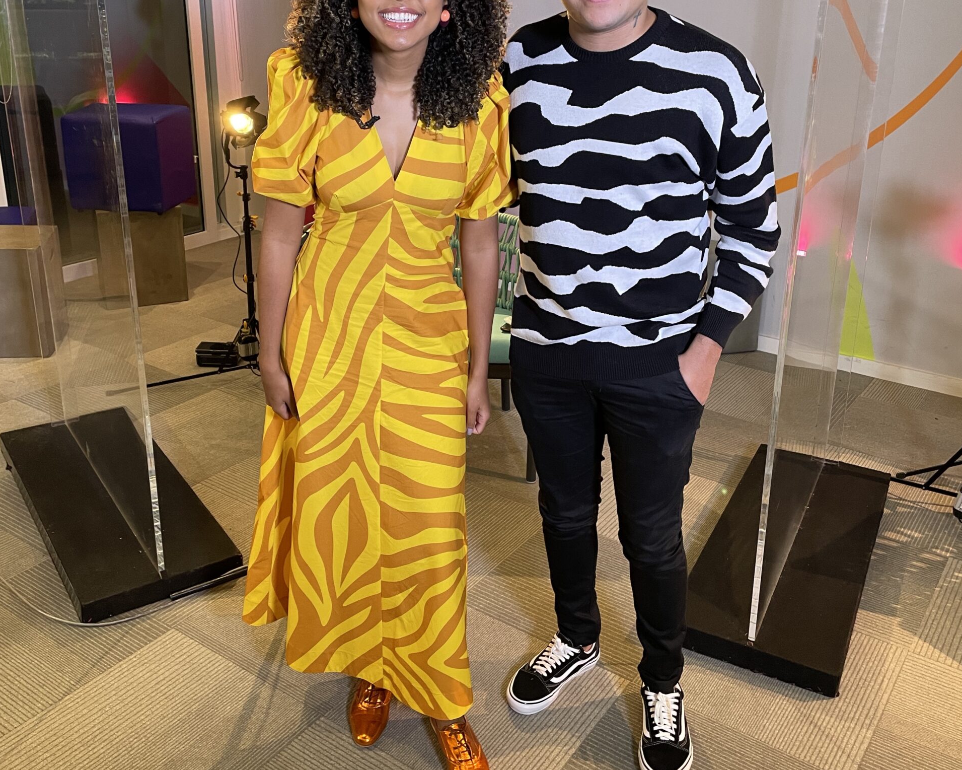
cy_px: 306
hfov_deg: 52.8
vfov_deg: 43.1
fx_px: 968
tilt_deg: -18.2
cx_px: 481
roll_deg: -0.7
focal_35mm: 34
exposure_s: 1/60
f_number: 1.6
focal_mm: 4.2
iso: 125
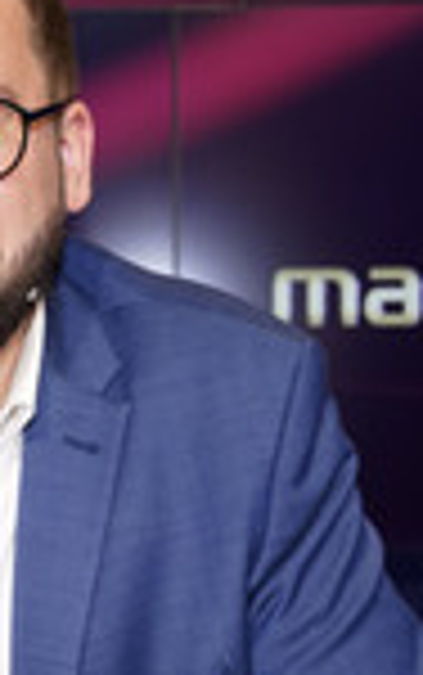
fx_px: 1804
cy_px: 482
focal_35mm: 98
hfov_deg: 13.1
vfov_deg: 21.1
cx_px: -70
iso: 1600
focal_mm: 32
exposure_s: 1/160
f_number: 5
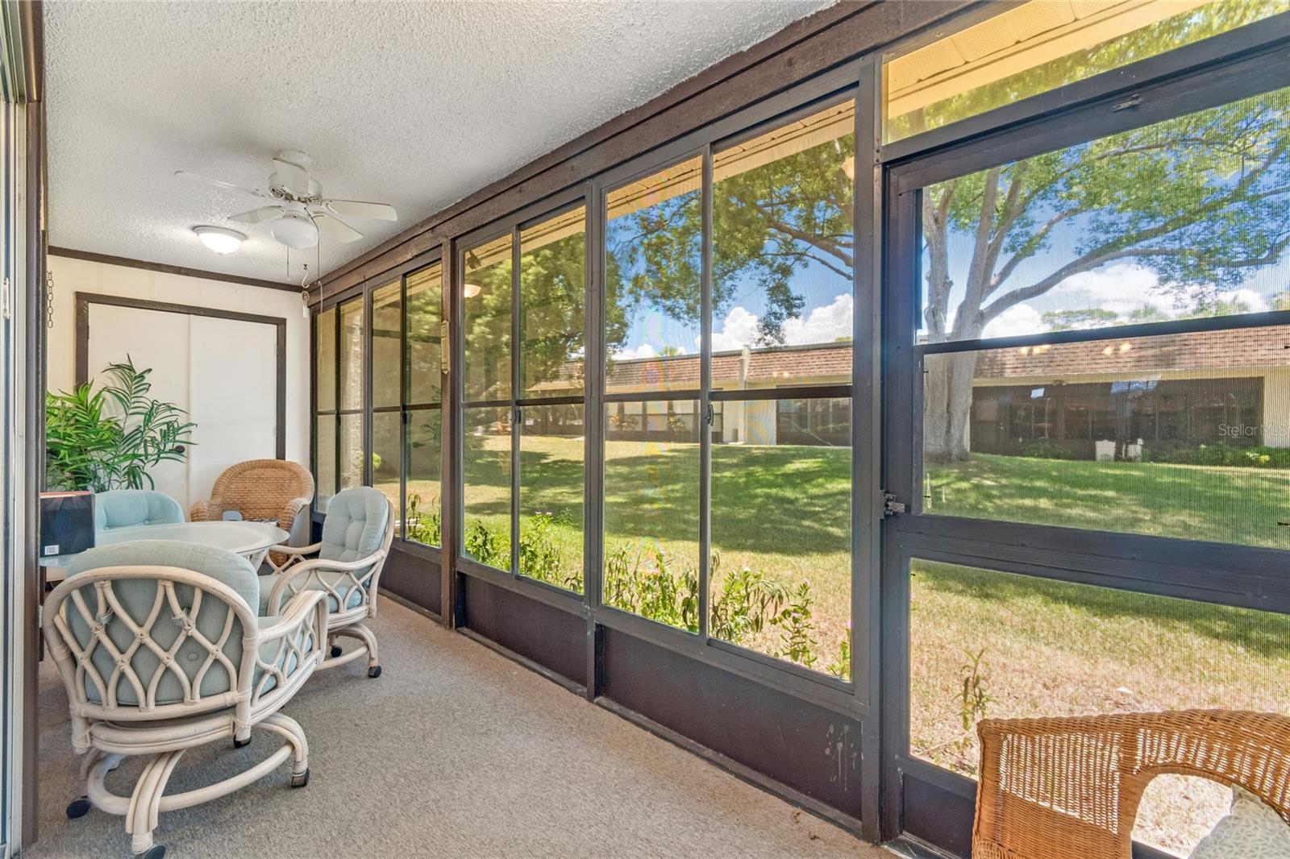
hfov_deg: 100.4
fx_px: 537
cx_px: 645
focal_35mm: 15
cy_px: 430
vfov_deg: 77.3
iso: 100
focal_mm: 10
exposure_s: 1/4
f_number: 7.1
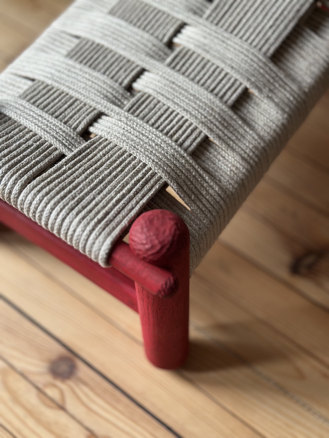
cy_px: 219
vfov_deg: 39.7
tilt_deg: -63.3
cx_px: 164
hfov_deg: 30.3
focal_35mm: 48
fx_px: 608
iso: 80
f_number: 1.78
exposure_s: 1/183
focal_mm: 6.86
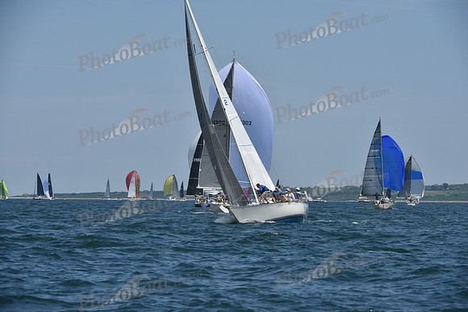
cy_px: 156
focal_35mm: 200
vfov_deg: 6.9
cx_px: 234
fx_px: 2600
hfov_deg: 10.3
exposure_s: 1/1600
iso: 320
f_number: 8
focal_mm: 200
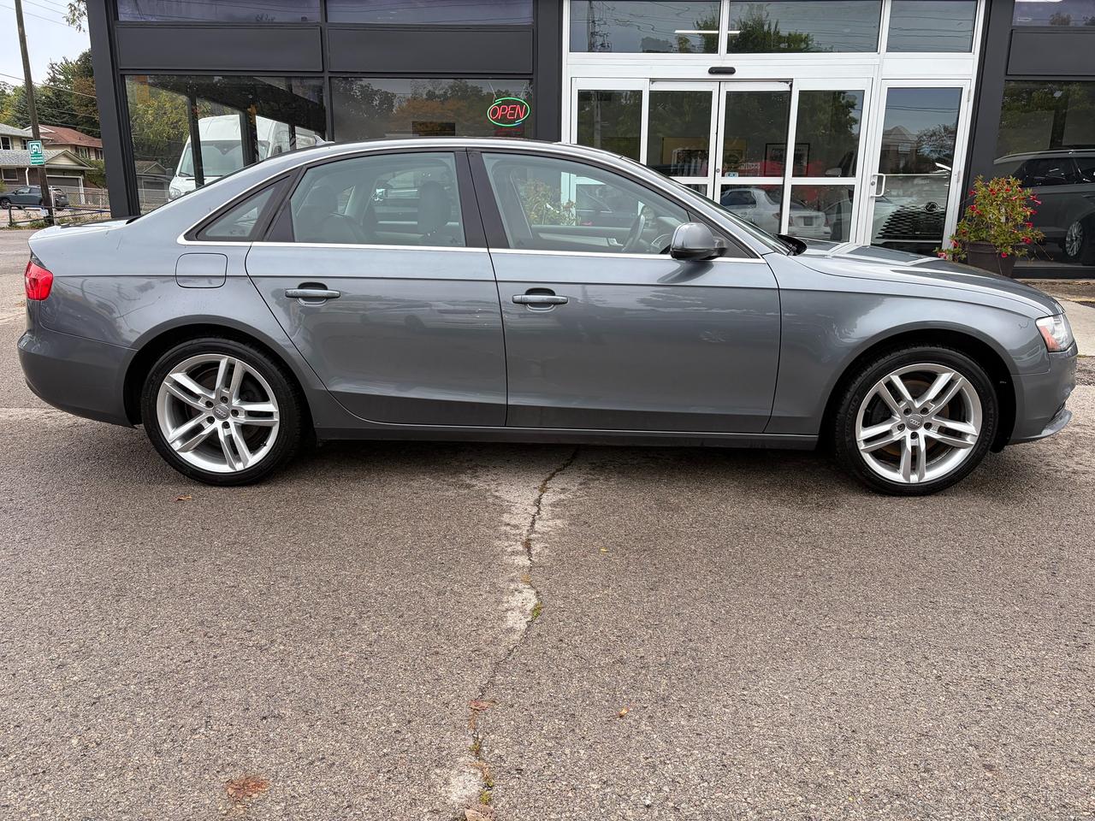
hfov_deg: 67.3
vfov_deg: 53.1
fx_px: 822
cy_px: 410
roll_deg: -0.3
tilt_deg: -14.2
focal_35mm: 26
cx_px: 548
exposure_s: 1/873
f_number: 1.6
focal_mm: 5.96
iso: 50
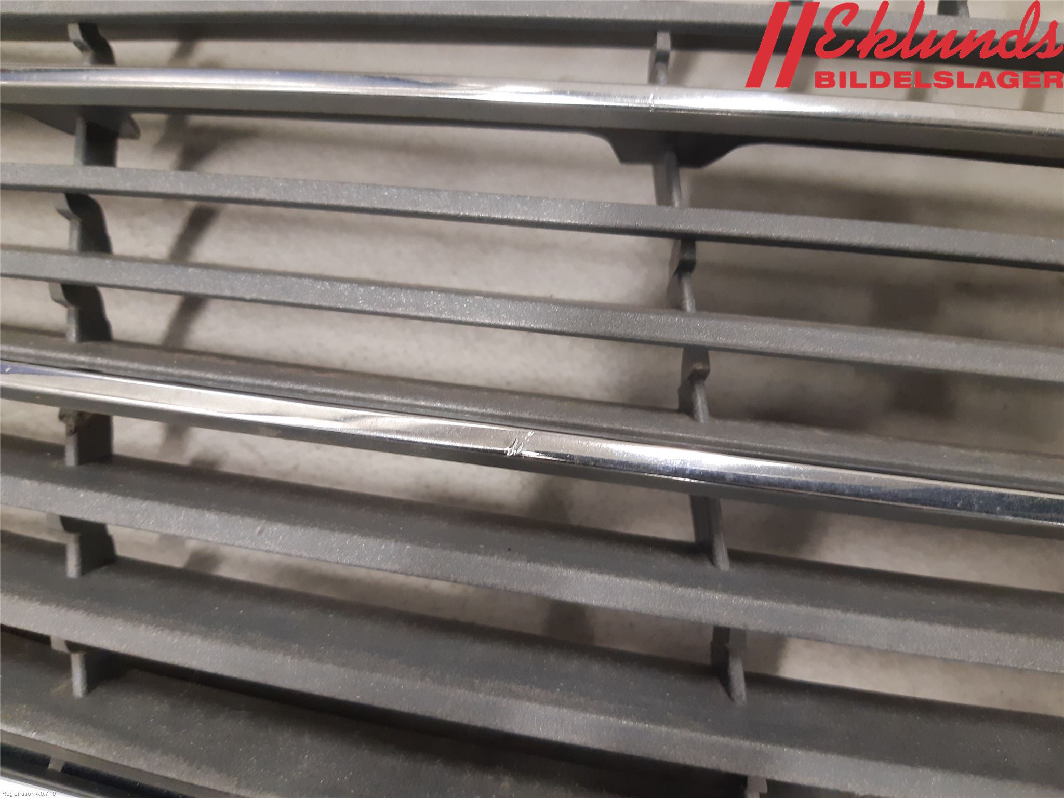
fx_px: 799
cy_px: 399
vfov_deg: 53.1
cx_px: 532
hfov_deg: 67.3
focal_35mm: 26
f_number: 1.7
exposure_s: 1/25
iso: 200
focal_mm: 3.93
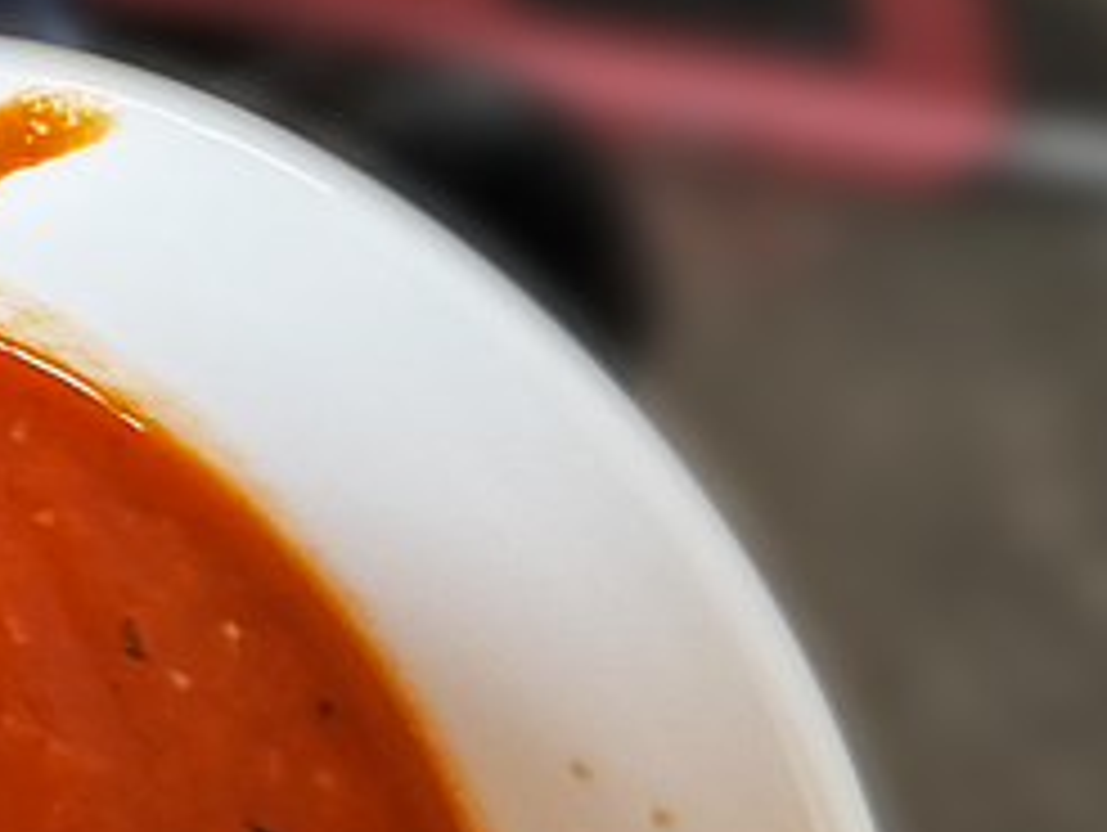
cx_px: -1566
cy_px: 405
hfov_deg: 12.8
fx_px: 3745
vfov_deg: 12.7
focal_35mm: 117
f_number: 1.78
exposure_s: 1/60
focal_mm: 6.76
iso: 160
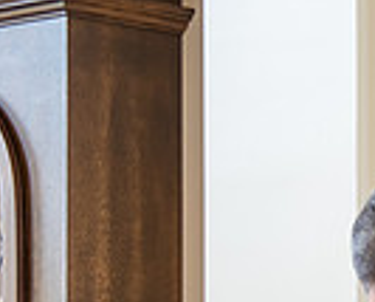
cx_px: 723
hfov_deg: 9.2
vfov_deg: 7.7
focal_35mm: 199
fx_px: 2213
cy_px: 374
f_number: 2.8
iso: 640
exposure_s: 1/160
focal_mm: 48
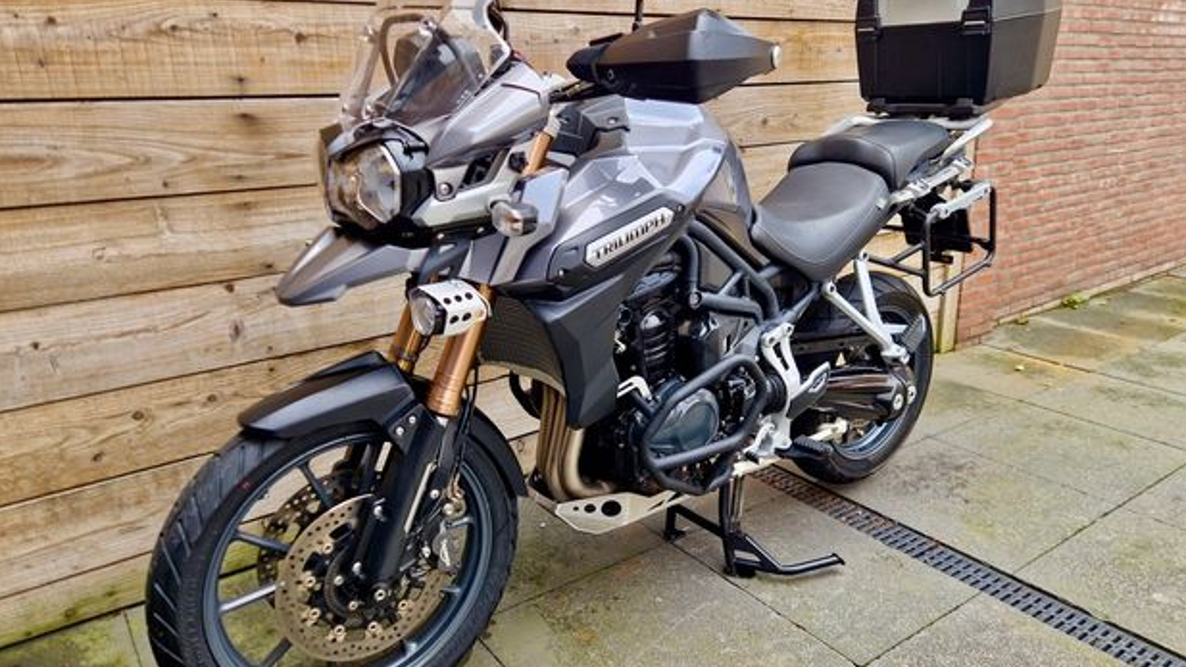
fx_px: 818
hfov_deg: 71.9
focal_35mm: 26
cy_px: 313
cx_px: 598
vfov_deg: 44.4
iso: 50
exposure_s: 1/180
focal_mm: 5.4
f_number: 1.8
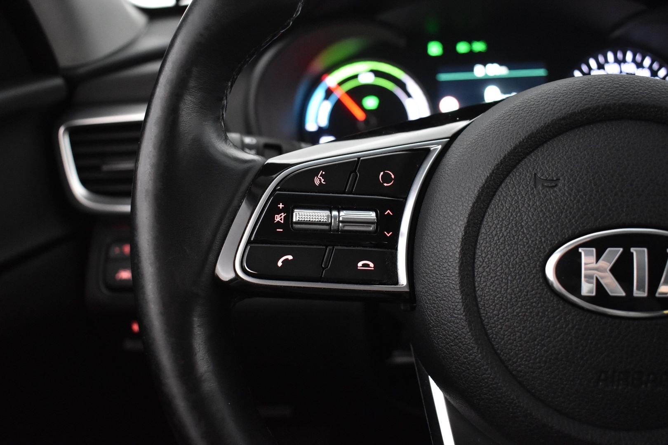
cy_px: 222
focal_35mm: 33
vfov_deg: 40.0
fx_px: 612
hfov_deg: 57.2
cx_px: 334
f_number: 3.8
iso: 3200
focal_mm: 22
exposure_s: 1/40
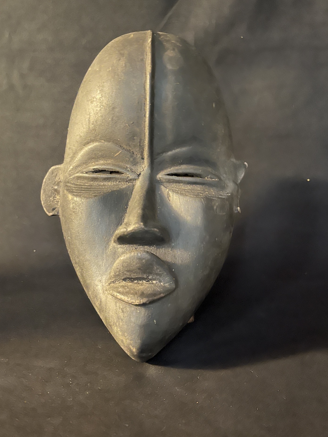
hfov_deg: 49.7
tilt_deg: -8.2
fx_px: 354
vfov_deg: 63.4
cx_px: 154
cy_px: 204
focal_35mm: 28
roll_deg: +0.1
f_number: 1.6
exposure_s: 1/24
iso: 1250
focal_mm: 5.1
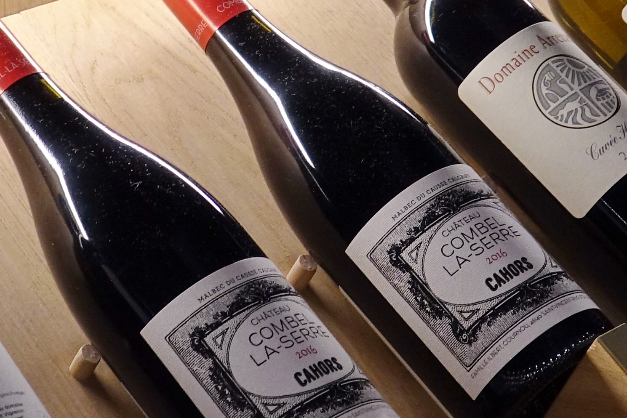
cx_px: 263
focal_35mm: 147
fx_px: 2560
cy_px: 7
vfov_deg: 9.3
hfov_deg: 14.0
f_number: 3.2
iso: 400
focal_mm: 14.7
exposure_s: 1/30
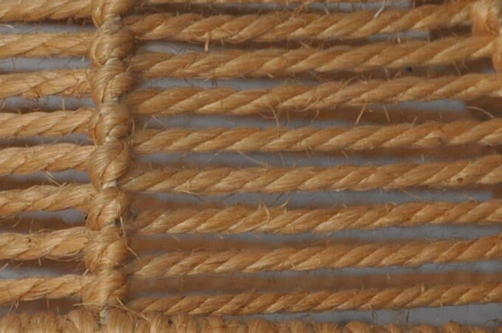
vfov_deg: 2.8
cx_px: 132
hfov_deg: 4.2
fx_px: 6857
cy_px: 48
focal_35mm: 493
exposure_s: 1/100
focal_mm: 105
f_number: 5.6
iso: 1600
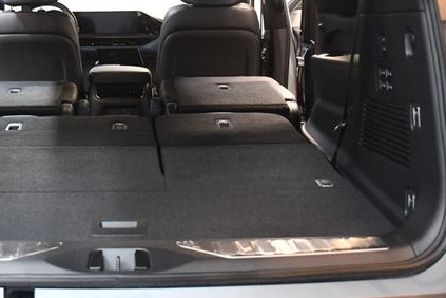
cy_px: 100
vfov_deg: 22.9
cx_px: 112
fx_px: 731
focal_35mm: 59
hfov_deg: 33.3
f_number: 3.8
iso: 7200
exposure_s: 1/60
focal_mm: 26
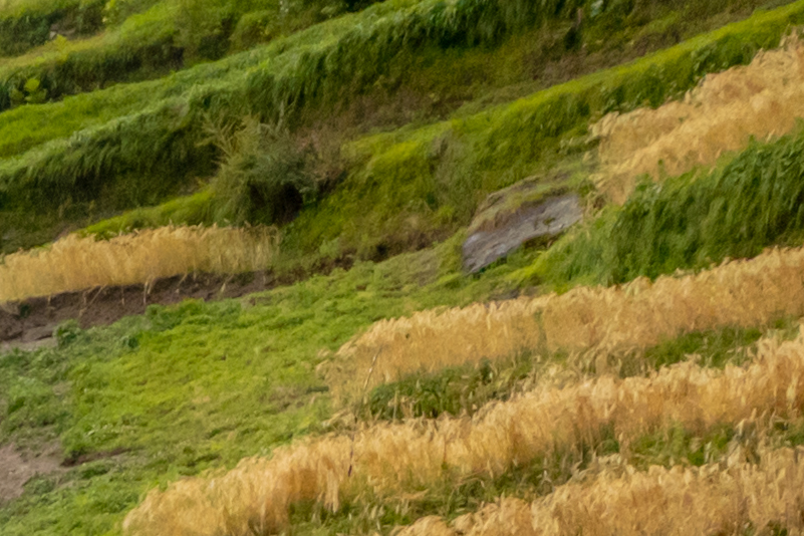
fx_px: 3350
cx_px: -908
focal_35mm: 150
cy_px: 1677
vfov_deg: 7.8
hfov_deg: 11.9
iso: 100
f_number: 2.8
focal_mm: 8.38
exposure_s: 1/50
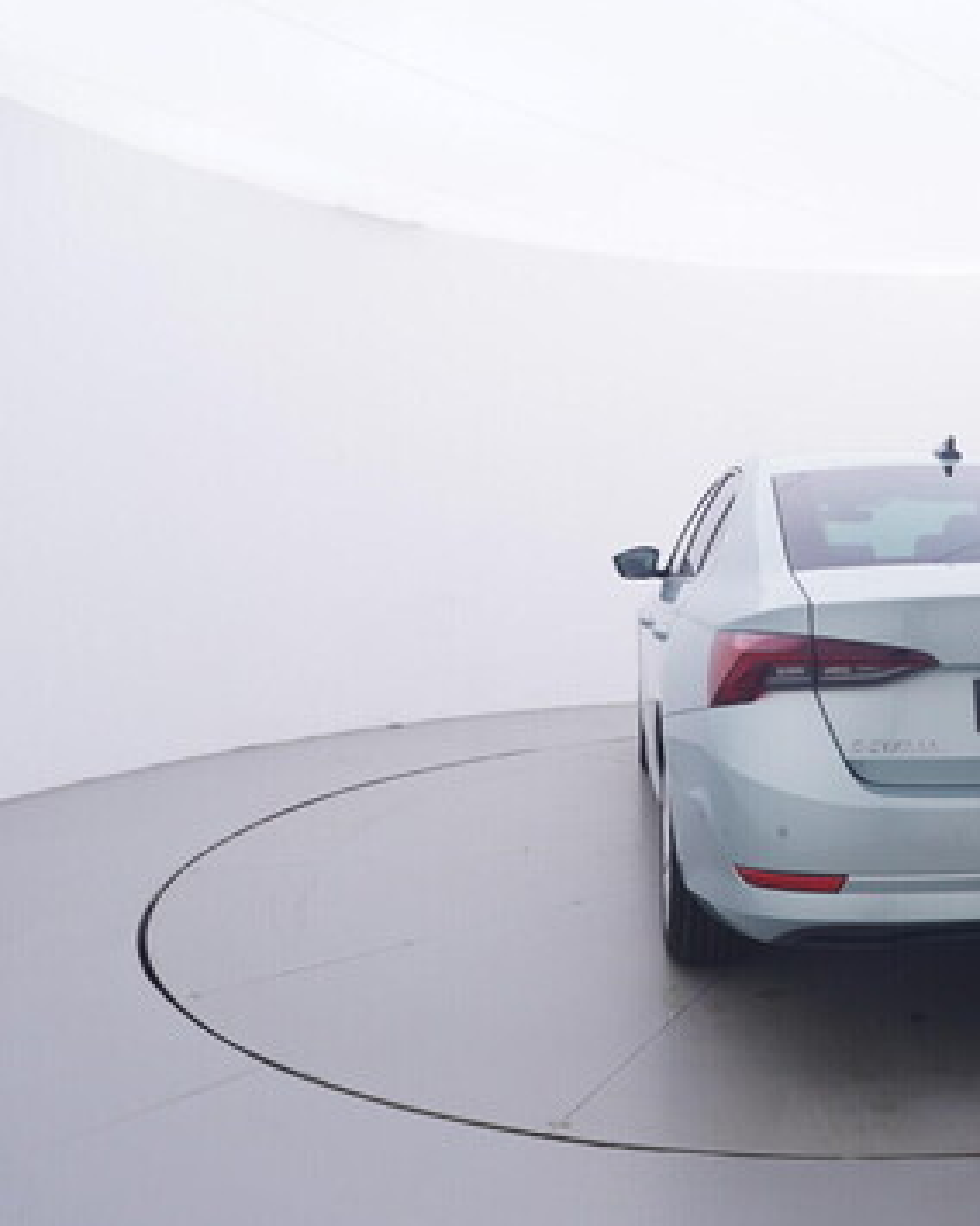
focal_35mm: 33
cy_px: 596
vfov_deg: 54.6
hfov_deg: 41.2
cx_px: 892
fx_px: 1187
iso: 200
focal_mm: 15
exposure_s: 1/80
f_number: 5
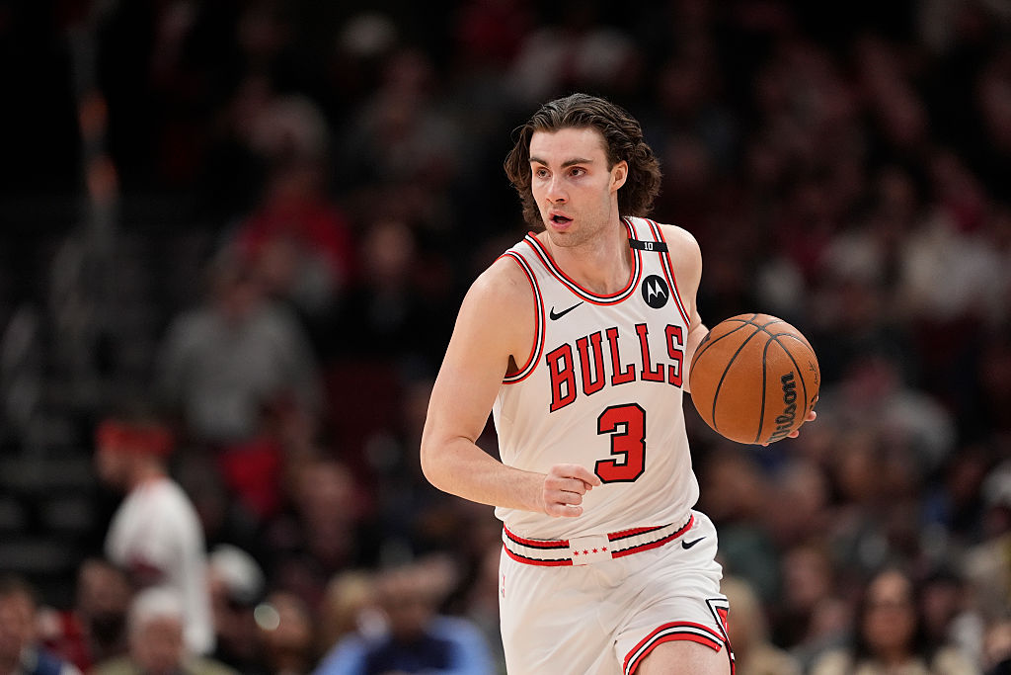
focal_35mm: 400
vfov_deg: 3.4
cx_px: 506
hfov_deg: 5.2
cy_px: 338
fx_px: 11234
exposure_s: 1/2000
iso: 4000
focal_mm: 400
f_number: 3.2
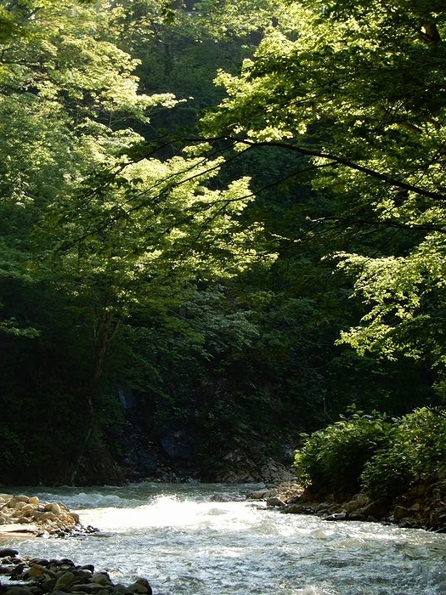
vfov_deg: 13.2
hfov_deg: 9.9
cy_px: 298
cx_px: 223
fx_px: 2577
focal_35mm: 150
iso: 80
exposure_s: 1/60
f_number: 5.6
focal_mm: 26.8
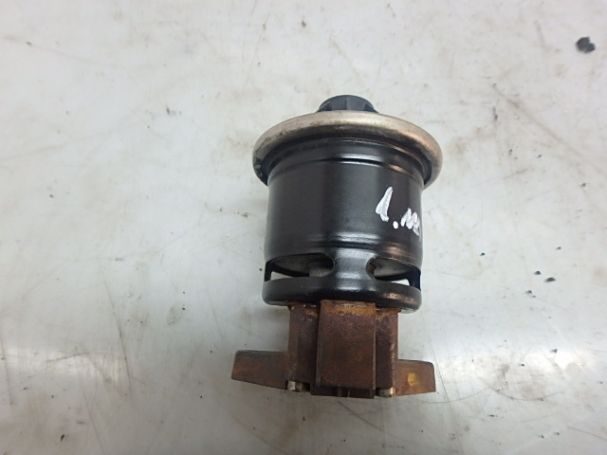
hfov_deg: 79.0
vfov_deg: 63.4
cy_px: 228
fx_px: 368
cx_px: 304
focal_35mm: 21
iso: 250
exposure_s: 1/30
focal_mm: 3.7
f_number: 3.5
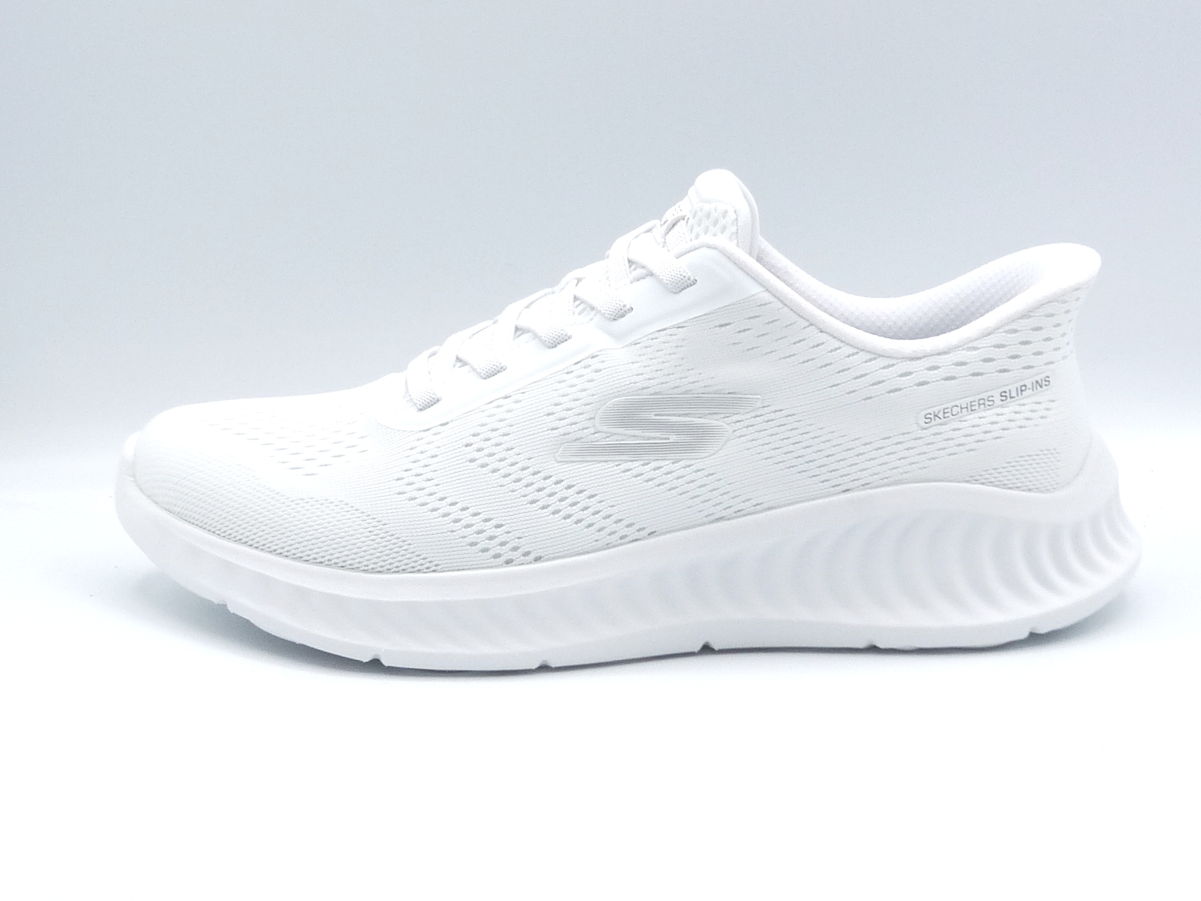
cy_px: 450
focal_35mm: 55
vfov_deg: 26.6
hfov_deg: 34.9
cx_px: 600
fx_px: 1908
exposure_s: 1/200
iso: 100
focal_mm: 5.5
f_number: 5.6
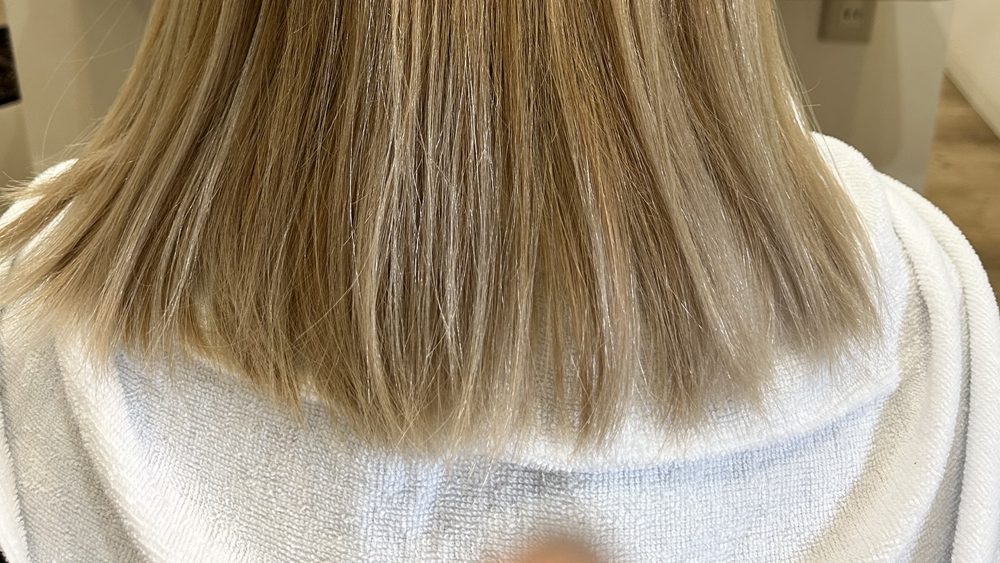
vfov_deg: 27.9
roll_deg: -0.7
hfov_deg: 52.8
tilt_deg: -19.7
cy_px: -89
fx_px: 1008
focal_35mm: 38
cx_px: 502
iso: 100
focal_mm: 5.7
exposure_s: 1/100
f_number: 1.5
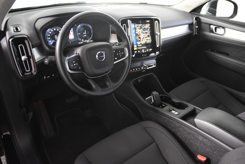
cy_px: 82
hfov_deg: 70.4
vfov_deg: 50.4
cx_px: 122
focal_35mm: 26
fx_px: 174
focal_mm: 17
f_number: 2.8
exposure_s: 1/25
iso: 1800
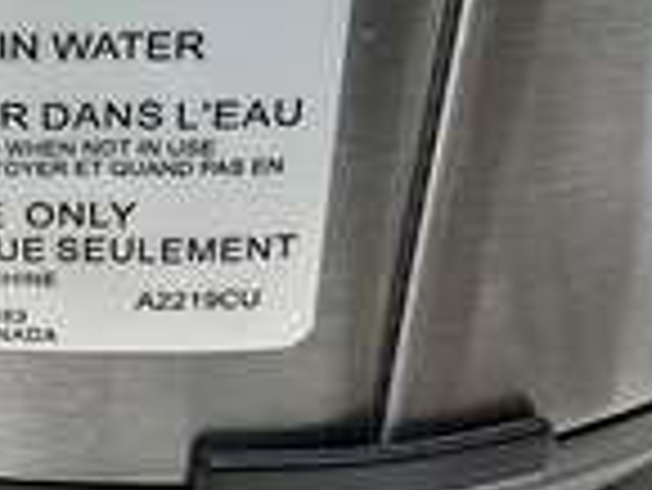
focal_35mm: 80
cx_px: -40
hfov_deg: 23.1
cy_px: 85
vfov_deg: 18.3
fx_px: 1508
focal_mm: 3
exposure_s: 1/60
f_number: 1.8
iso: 50
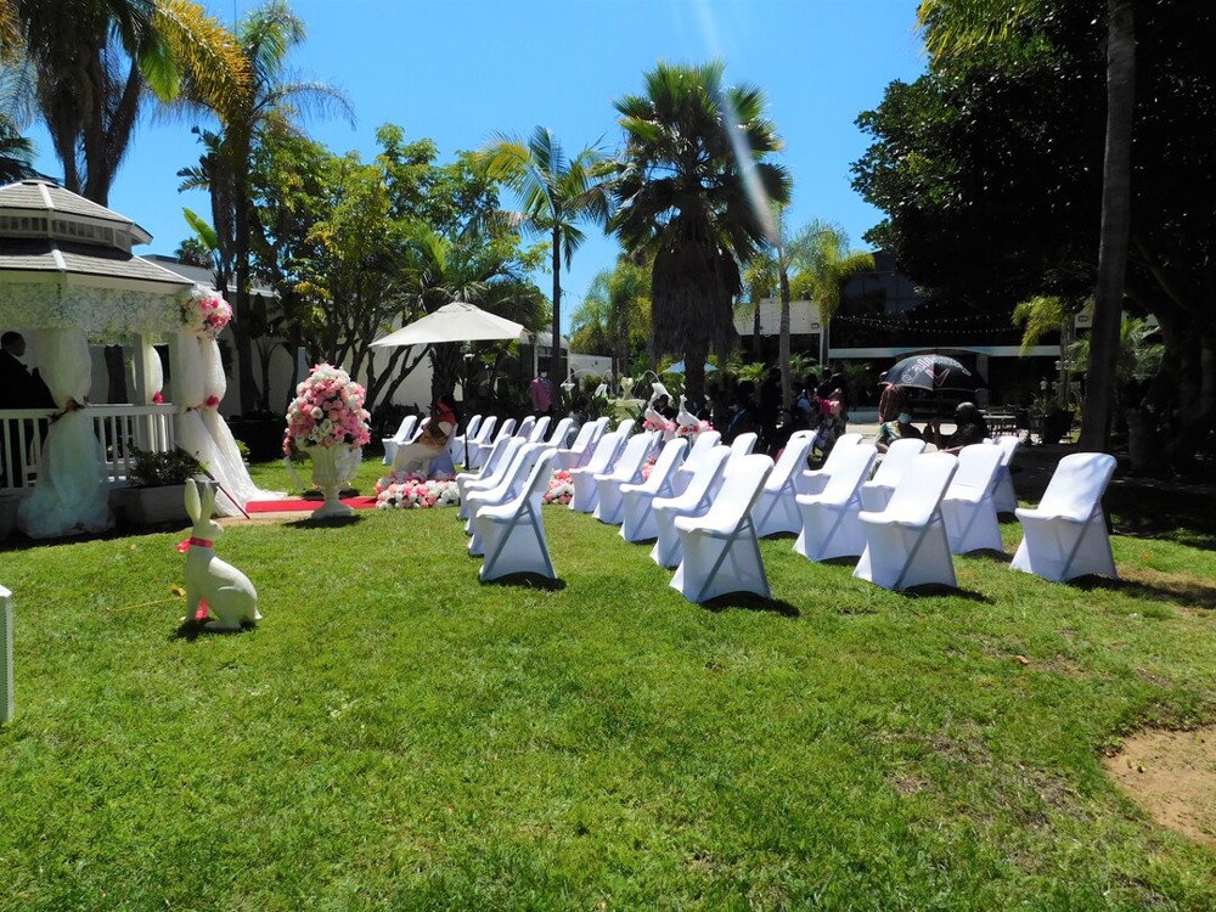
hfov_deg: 73.9
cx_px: 608
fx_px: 808
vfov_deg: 58.9
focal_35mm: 23
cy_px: 456
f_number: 6
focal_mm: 4
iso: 125
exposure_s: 1/640
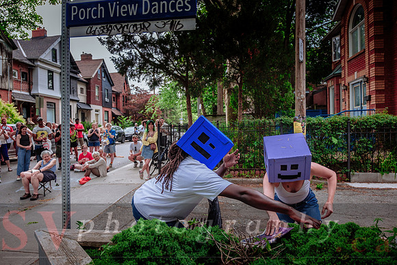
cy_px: 132
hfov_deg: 73.7
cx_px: 198
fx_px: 265
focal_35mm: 24
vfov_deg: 53.2
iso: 500
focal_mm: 16
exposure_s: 1/200
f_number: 2.8
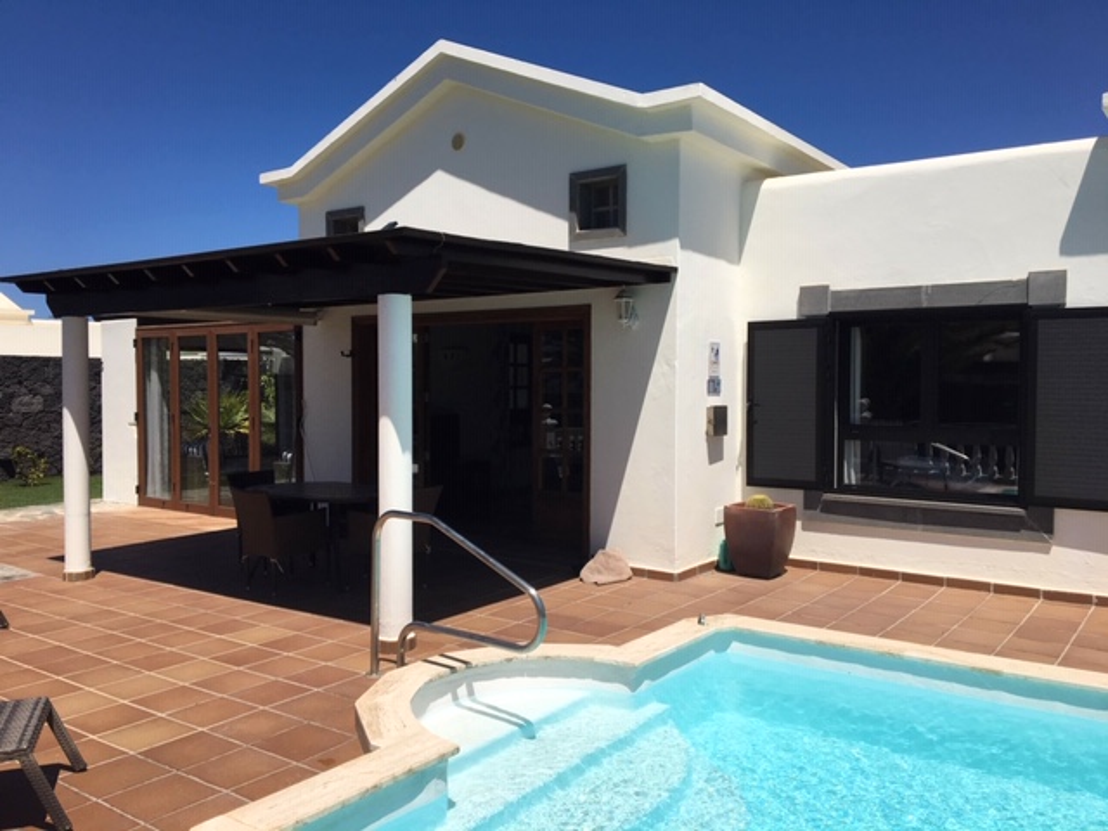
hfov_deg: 61.7
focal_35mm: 29
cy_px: 416
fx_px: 928
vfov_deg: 48.2
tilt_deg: -1.7
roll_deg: -0.4
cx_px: 554
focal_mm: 4.15
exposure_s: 1/3497
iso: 25
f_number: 2.2
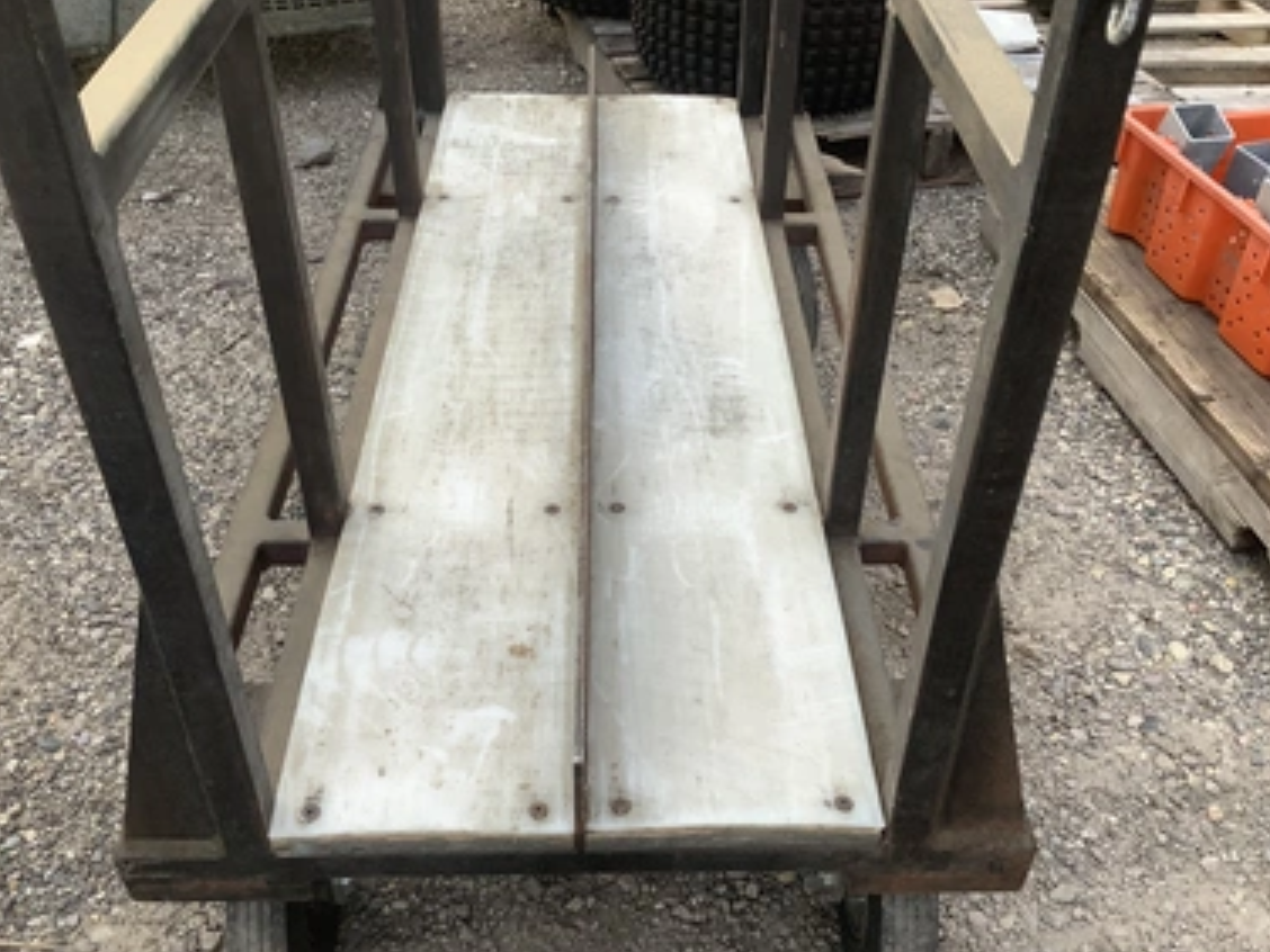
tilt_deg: -39.2
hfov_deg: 55.3
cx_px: 659
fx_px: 1211
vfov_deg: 42.9
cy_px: 503
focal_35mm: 33
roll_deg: -1.2
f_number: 2.4
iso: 40
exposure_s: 1/120
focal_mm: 3.3
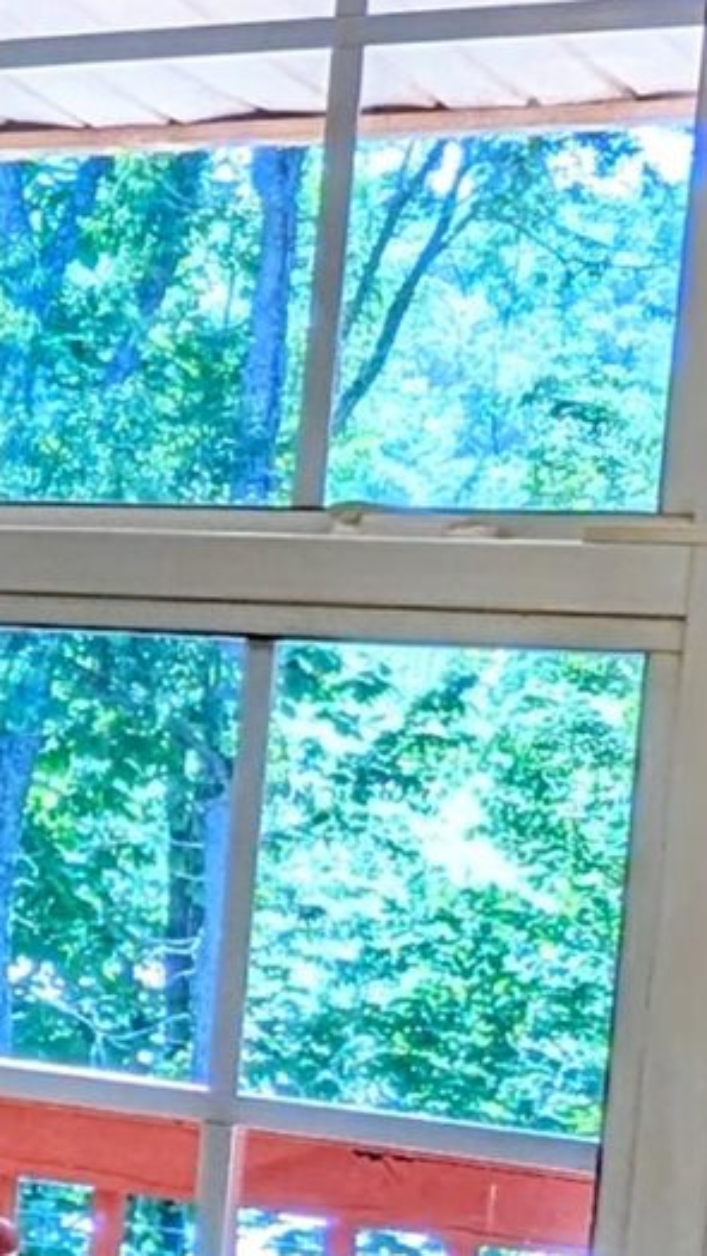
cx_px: -1147
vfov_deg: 20.8
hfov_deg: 10.0
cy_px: 937
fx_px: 3397
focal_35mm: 102
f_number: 2.2
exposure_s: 1/120
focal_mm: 2.35
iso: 47
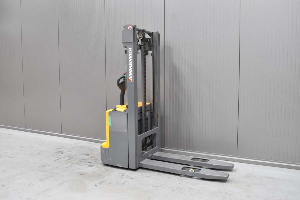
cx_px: 150
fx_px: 262
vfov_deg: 41.7
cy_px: 100
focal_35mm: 32
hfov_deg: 59.5
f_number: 5.6
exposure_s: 1/25
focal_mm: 21
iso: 1600
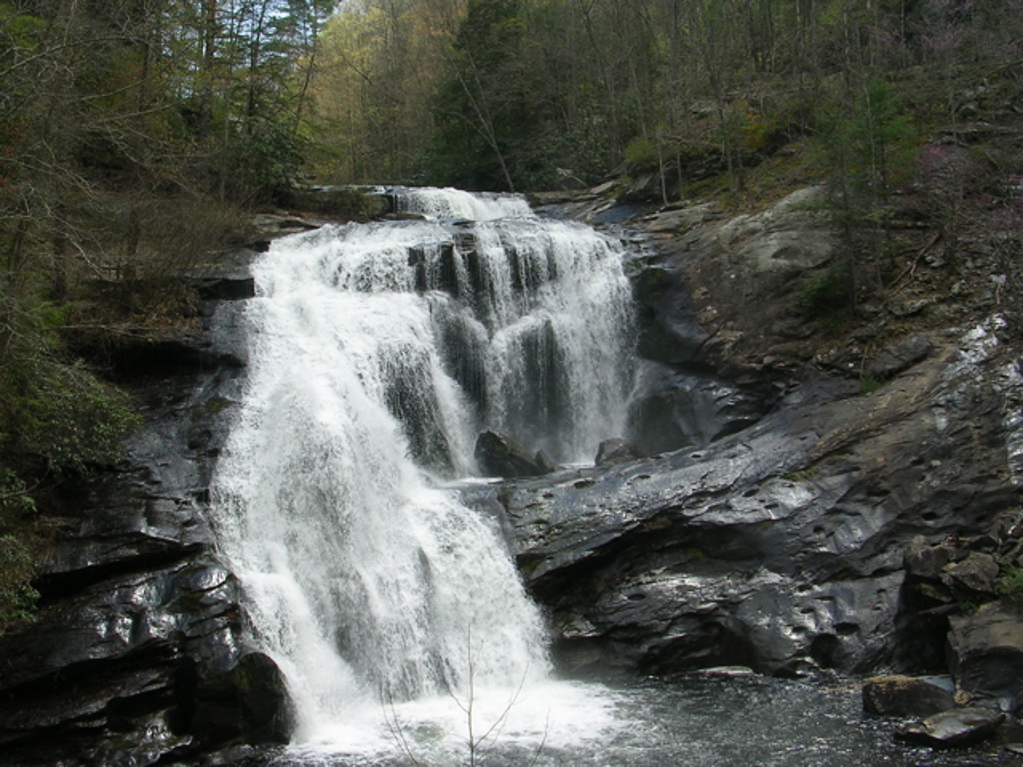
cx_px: 512
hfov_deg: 49.0
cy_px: 384
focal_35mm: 38
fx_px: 1123
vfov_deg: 37.7
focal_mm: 5.8
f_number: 5.6
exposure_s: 1/170
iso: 50
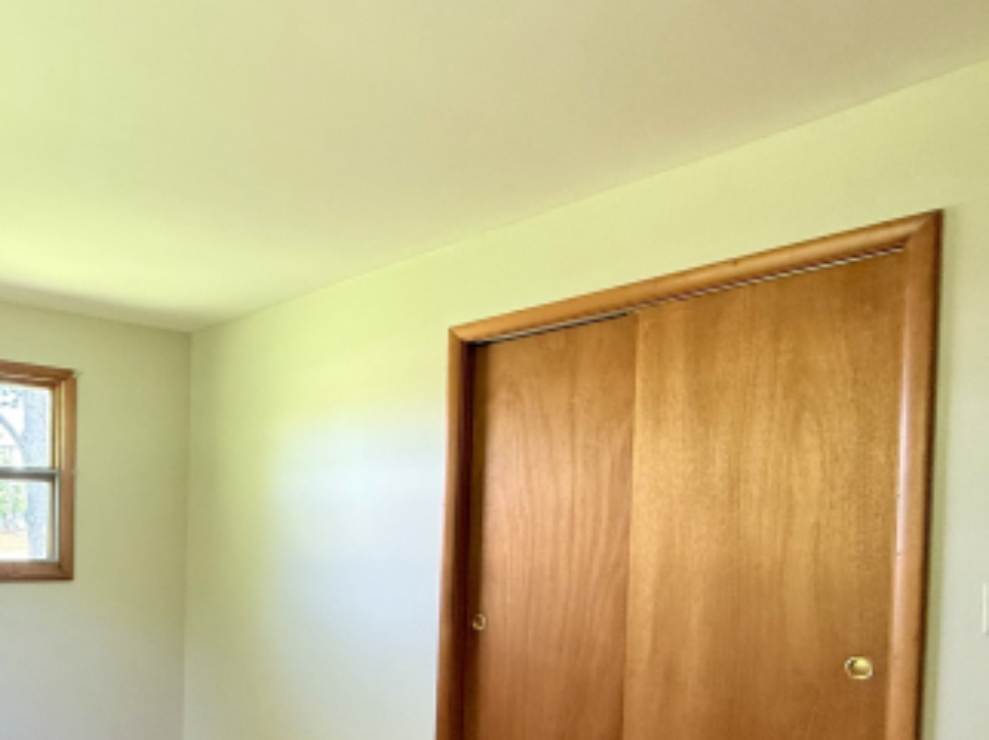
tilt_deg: -1.2
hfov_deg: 54.4
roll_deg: -0.5
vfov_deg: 46.4
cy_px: 556
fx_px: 828
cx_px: 112
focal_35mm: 29
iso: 200
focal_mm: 2.22
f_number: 2.2
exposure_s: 1/99
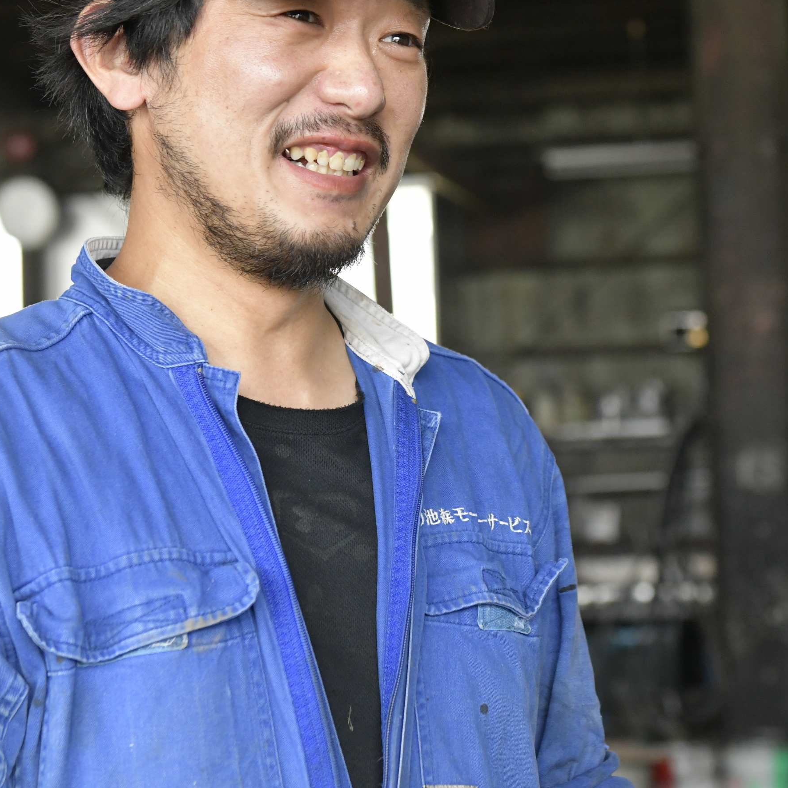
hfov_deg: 17.5
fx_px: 2550
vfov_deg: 17.5
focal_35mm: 99
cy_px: 255
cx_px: 536
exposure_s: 1/1600
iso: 2500
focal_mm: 50
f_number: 3.5
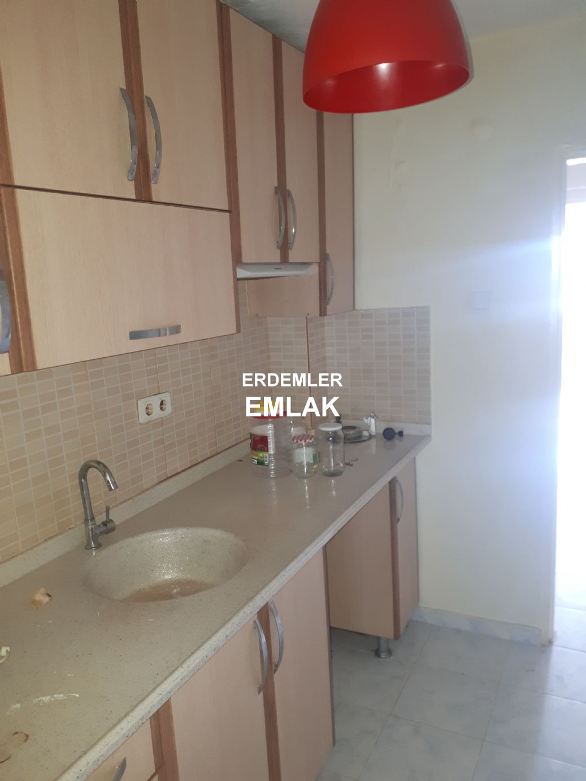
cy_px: 390
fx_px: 609
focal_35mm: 27
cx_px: 293
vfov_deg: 65.3
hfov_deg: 51.4
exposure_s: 1/17
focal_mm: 3.6
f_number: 1.9
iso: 160
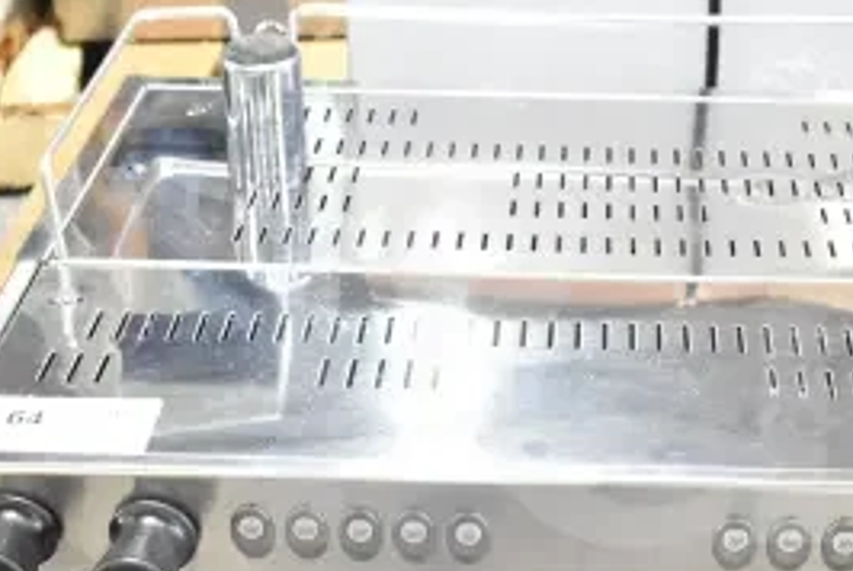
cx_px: 548
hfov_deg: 27.9
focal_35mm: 72
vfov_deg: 18.7
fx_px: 1711
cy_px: 473
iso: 1600
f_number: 4.5
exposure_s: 1/80
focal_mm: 21
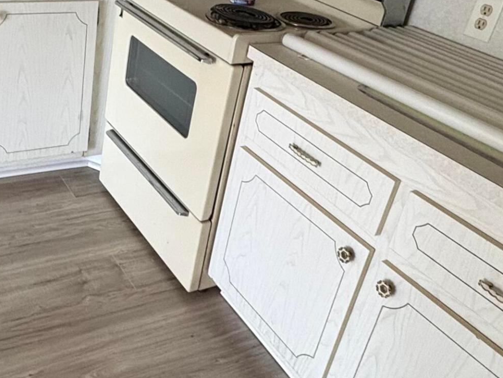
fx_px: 596
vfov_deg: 35.0
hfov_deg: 44.4
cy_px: 146
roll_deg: -6.4
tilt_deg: -26.5
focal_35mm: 41
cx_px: 134
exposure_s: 1/60
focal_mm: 2.22
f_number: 2.2
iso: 400
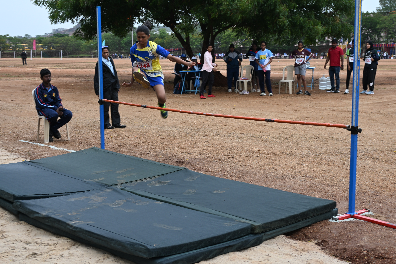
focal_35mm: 49
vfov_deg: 27.6
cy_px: 131
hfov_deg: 40.5
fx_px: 537
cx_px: 198
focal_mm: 30.5
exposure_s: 1/160
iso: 100
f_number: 6.3
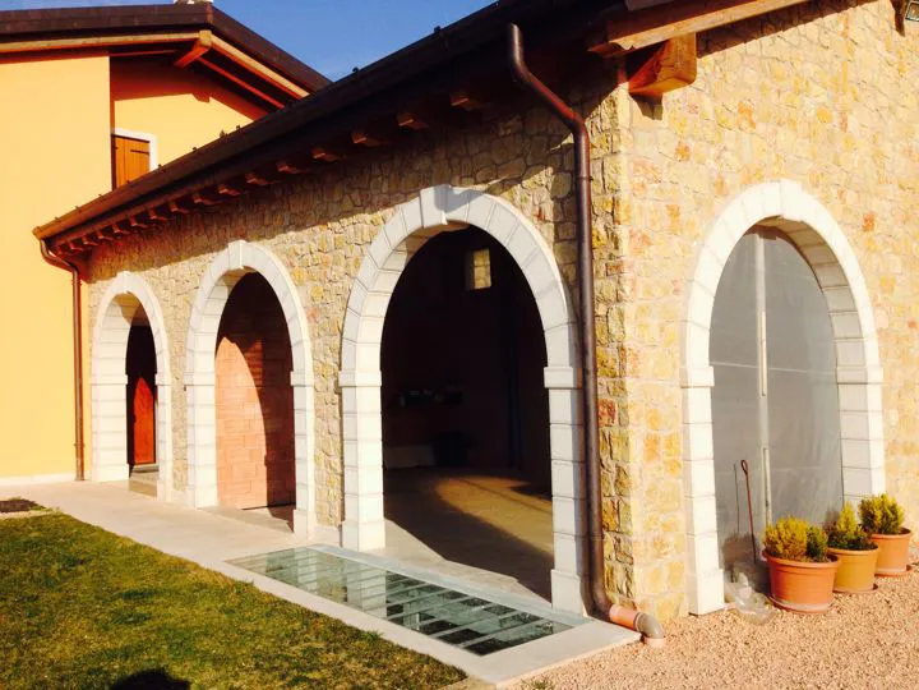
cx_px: 460
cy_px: 345
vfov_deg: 42.9
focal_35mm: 33
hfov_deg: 55.4
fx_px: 876
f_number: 2.4
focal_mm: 4.12
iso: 50
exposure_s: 1/1869
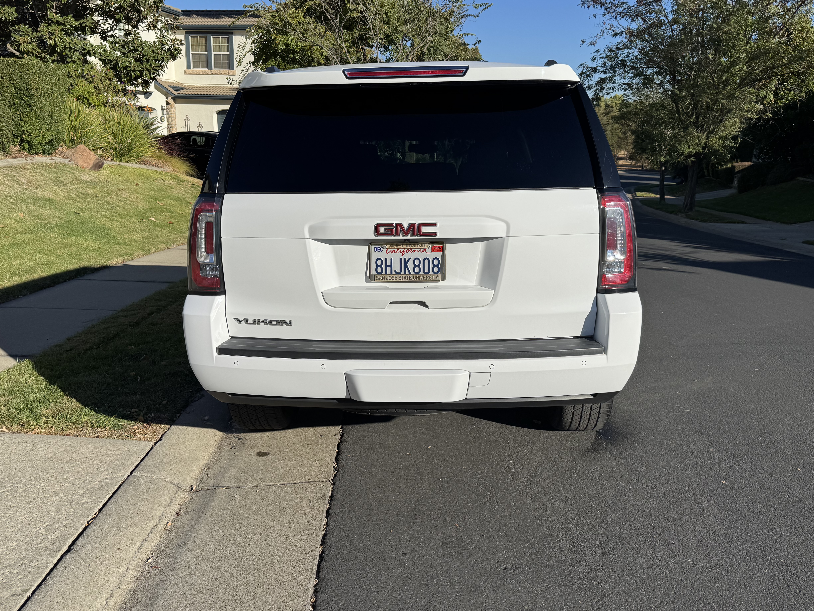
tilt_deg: -14.8
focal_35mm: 28
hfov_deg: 63.4
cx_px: 411
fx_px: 658
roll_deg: -1.7
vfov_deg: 49.7
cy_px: 291
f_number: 1.78
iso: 80
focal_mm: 6.76
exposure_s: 1/7092
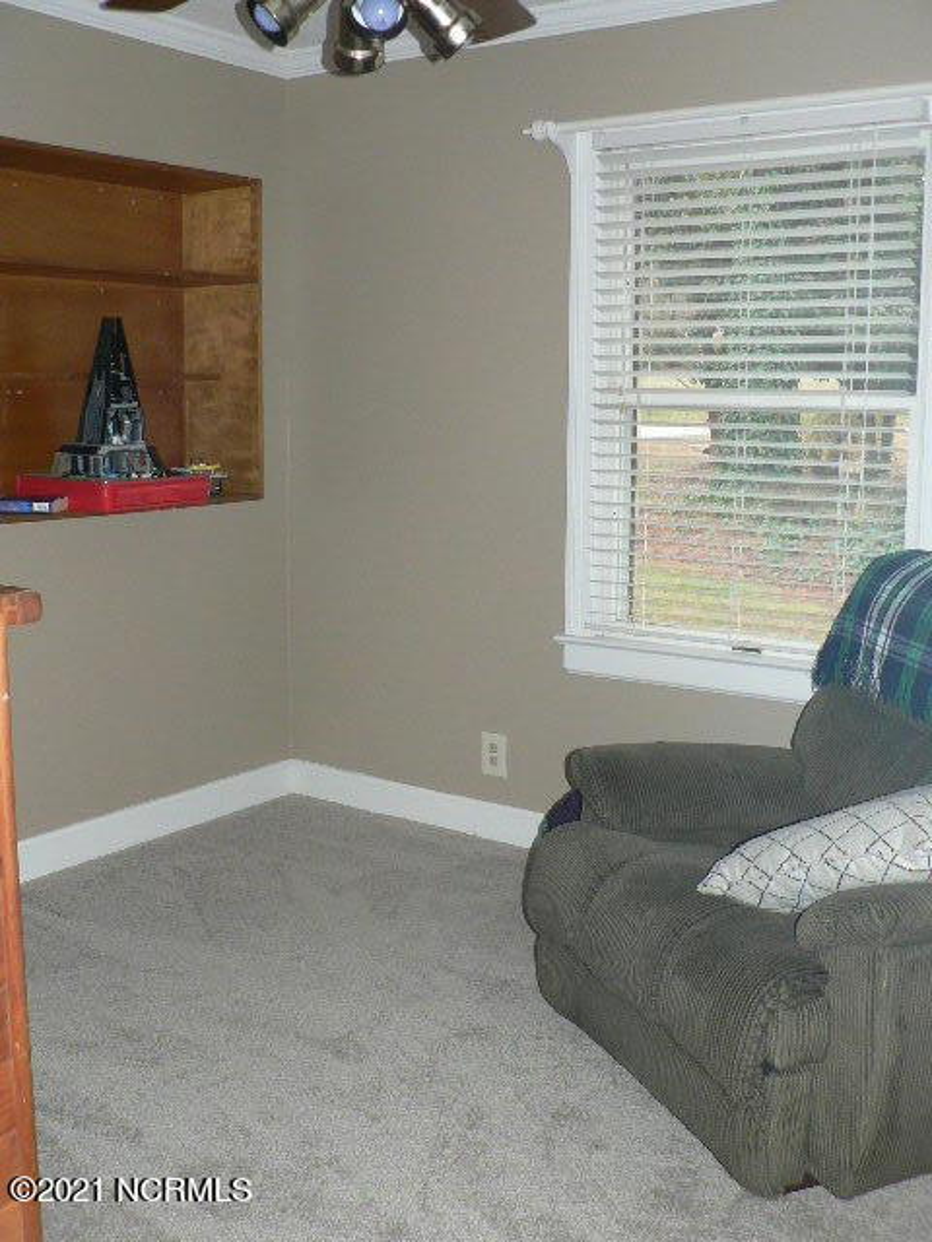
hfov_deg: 39.7
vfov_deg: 51.4
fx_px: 1292
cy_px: 621
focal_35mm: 36
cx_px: 466
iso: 200
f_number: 2.8
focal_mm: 6
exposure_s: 1/60
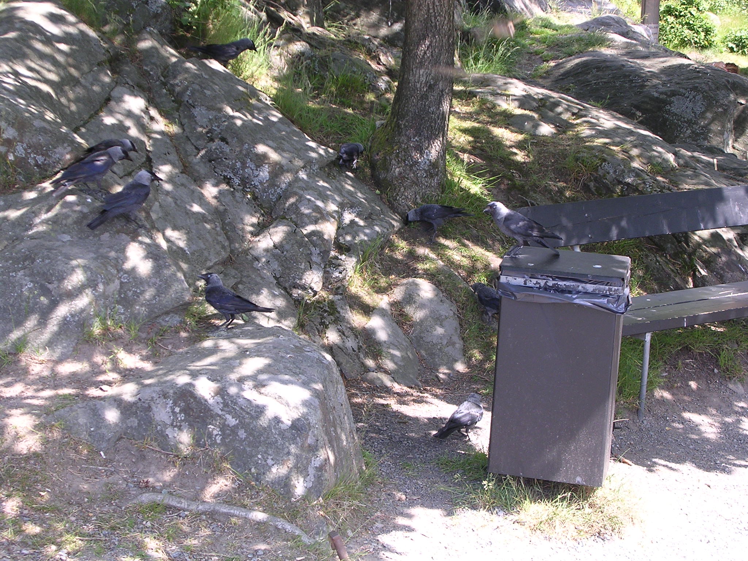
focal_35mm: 76
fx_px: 1642
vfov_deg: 19.4
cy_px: 280
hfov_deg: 25.7
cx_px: 374
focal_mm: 11.6
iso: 100
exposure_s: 1/79.9
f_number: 3.9
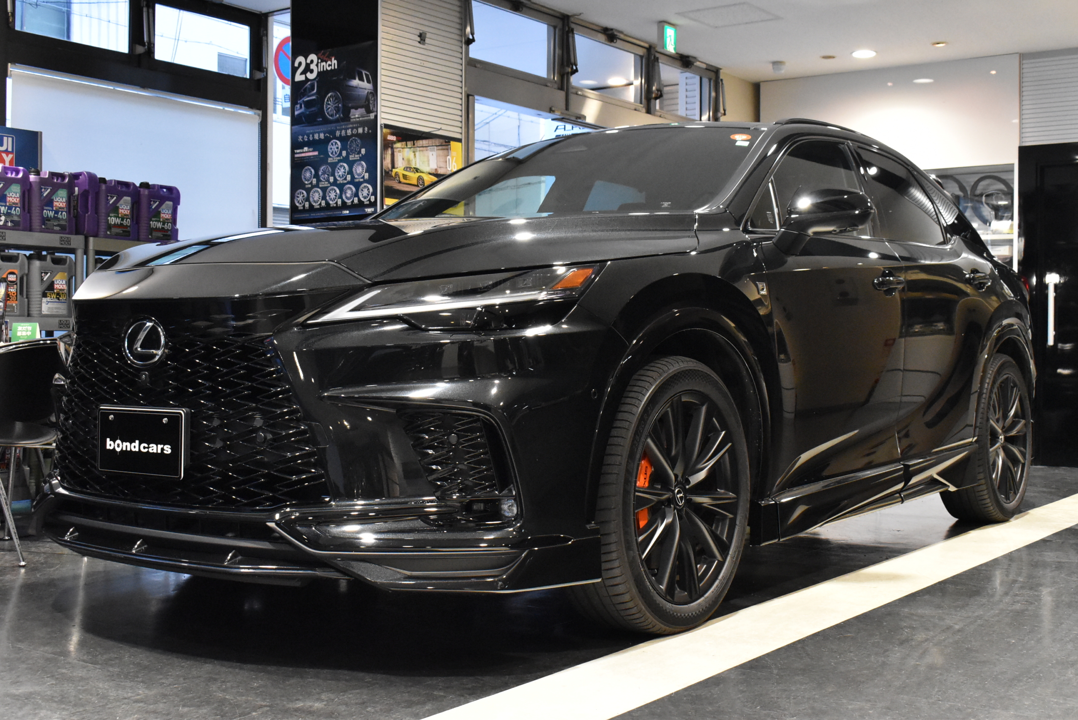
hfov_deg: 44.9
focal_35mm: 44
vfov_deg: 30.9
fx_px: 1303
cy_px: 360
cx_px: 539
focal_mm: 29
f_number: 8
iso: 5000
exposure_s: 1/50
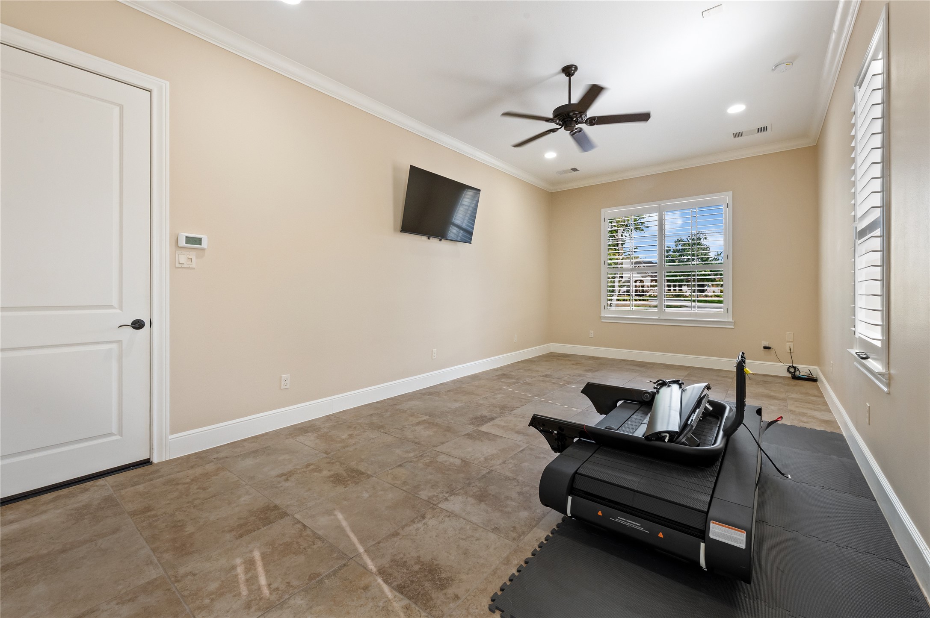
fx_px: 361
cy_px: 309
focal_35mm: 14
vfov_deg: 81.1
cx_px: 465
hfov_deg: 104.3
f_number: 11
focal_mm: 14
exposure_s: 1/13
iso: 800
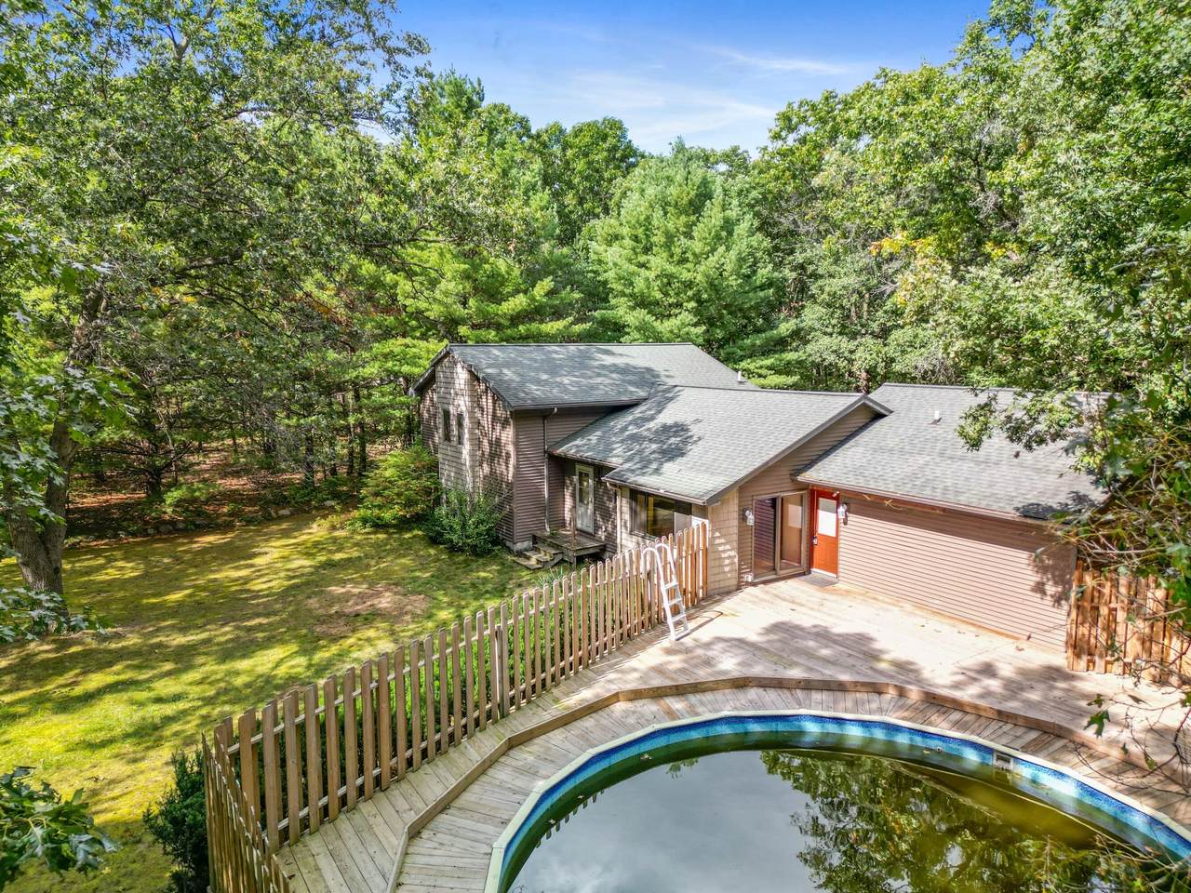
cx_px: 596
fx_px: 826
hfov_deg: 71.6
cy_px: 446
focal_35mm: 24
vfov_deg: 56.8
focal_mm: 6.72
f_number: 1.7
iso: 100
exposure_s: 1/20
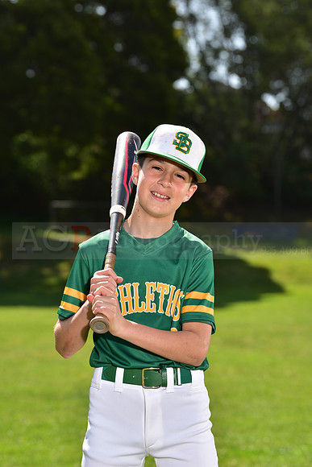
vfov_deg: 15.2
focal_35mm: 135
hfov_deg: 10.2
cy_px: 234
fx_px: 1754
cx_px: 156
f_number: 6.3
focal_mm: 135
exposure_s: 1/250
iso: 100
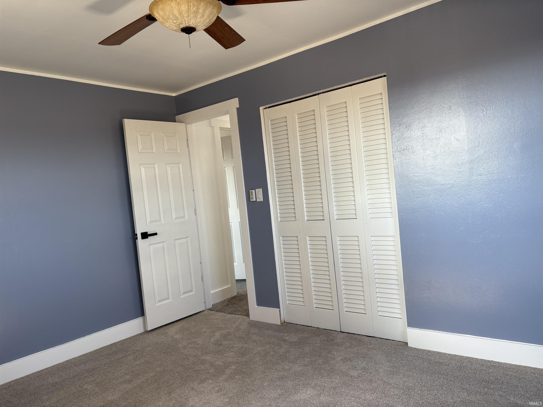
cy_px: 204
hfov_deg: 67.3
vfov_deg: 53.1
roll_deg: +5.6
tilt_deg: -2.2
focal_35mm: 26
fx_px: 408
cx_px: 272
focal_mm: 5.96
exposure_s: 1/122
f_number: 1.6
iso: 50
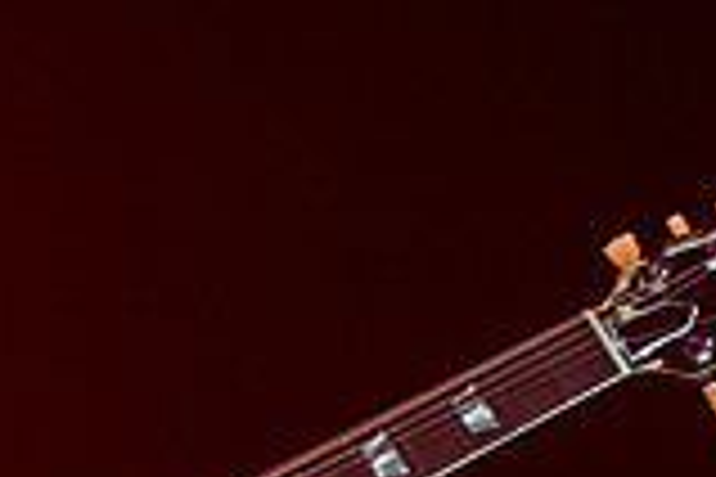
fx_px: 11495
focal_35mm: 578
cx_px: -228
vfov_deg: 2.4
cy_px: 558
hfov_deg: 3.6
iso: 2500
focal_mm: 145
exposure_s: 1/800
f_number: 4
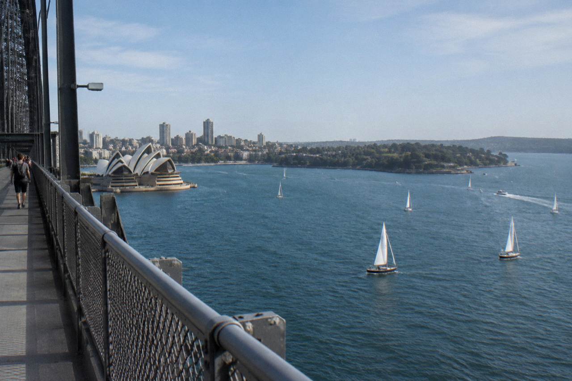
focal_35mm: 35
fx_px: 556
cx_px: 286
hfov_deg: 54.4
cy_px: 190
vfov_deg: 37.8
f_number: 10
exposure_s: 1/320
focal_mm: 35
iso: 500
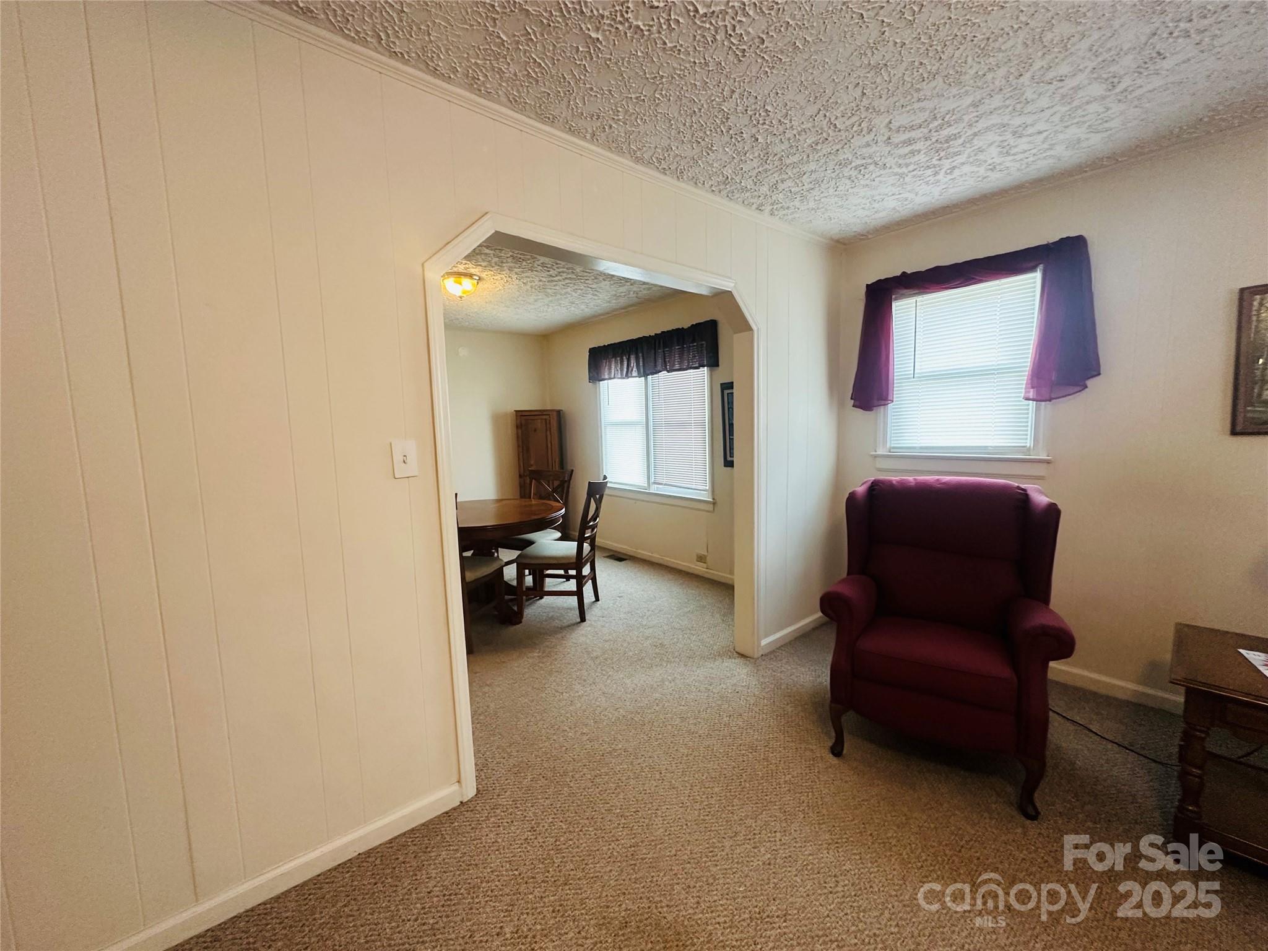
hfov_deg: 102.1
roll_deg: +1.4
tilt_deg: -5.1
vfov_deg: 85.7
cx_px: 634
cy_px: 476
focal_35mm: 14
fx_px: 513
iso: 400
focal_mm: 2.22
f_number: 2.2
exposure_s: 1/60
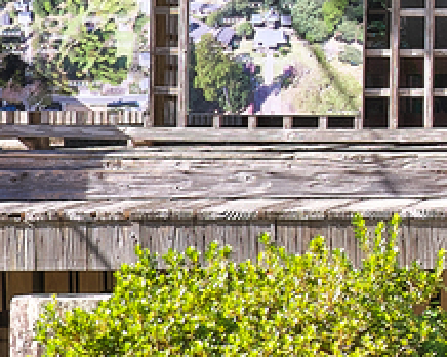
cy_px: -207
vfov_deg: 5.5
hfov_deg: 6.7
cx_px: 1029
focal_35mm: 276
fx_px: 3648
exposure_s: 1/50
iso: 100
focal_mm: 32
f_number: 10
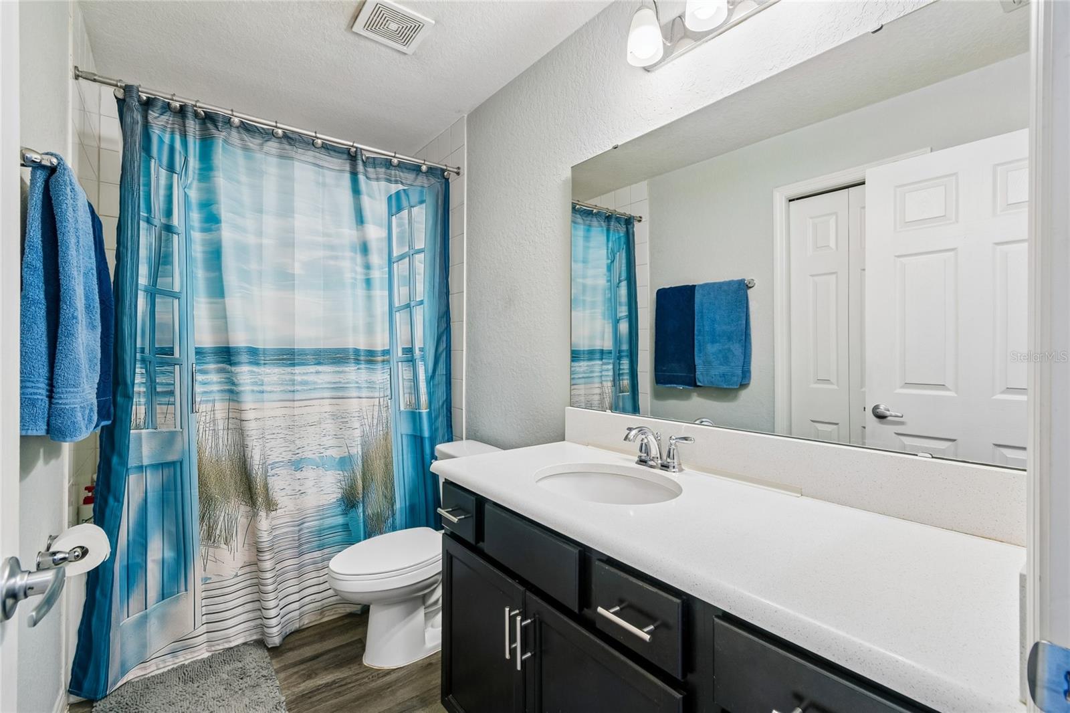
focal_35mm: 15
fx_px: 446
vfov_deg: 77.3
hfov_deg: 100.4
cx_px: 535
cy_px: 356
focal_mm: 10
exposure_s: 1/3.33
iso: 100
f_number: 7.1
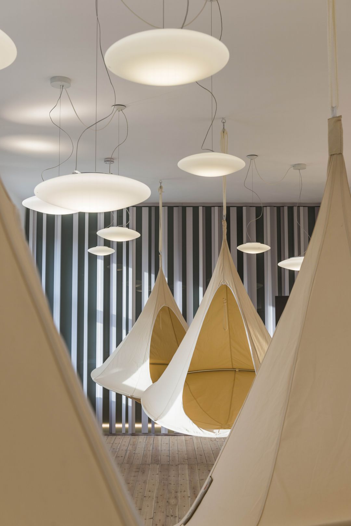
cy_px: 263
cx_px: 176
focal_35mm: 42
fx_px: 614
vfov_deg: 46.4
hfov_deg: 31.9
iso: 100
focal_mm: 42
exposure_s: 1/125
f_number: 5.6
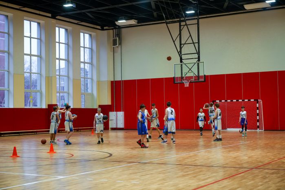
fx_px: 467
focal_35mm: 59
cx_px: 142
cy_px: 95
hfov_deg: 33.9
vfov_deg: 23.0
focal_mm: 59
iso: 1250
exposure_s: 1/250
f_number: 3.2
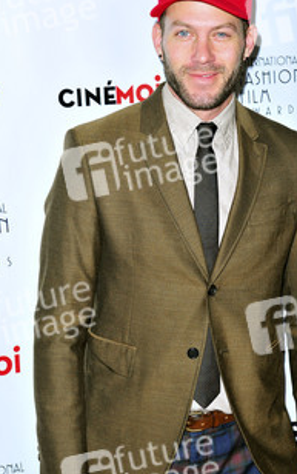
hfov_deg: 15.9
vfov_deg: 25.2
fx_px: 1060
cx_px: 185
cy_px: 242
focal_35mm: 82
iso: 500
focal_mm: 62
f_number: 5.6
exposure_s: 1/320
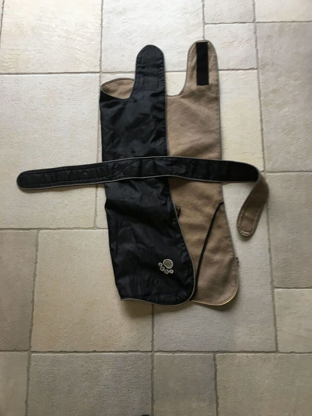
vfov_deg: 59.9
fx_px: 360
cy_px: 202
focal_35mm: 30
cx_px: 157
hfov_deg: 46.8
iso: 64
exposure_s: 1/33
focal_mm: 4.15
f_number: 2.2
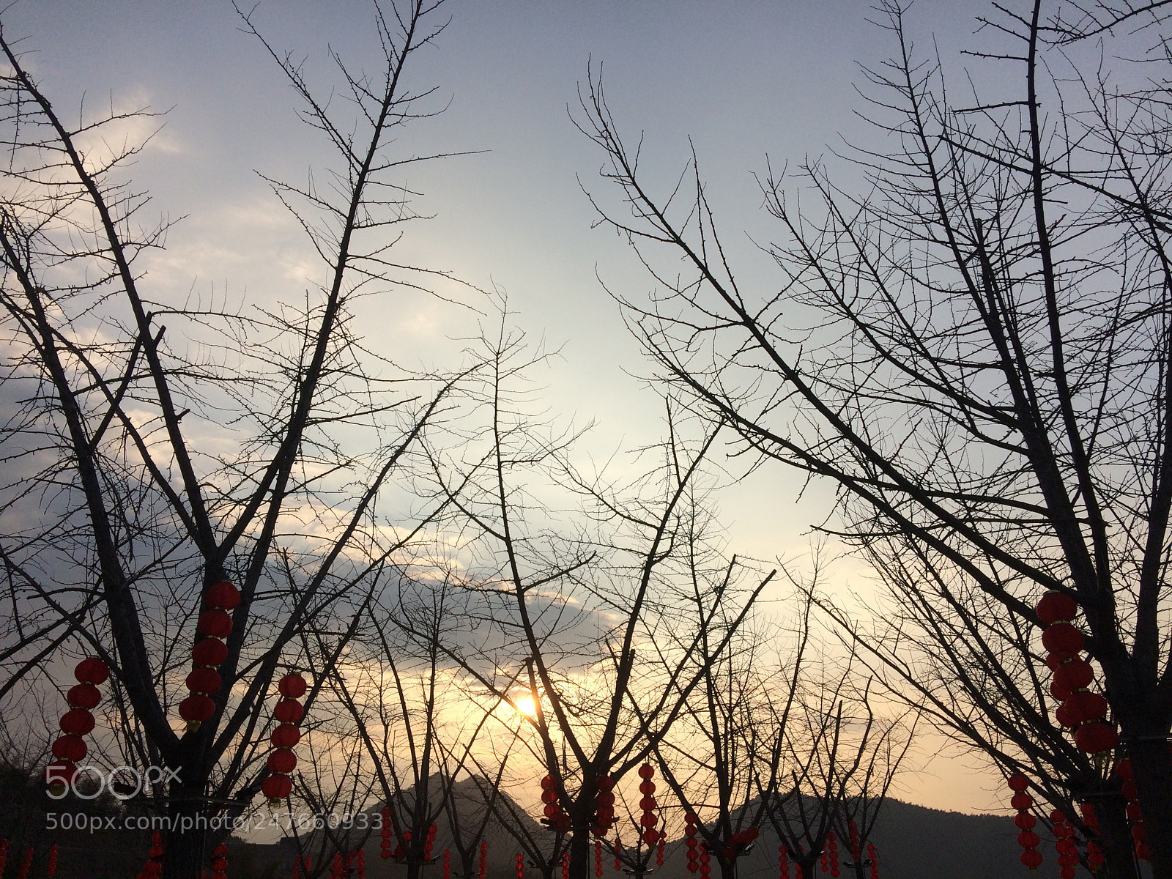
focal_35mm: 29
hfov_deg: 61.7
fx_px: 982
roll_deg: -0.4
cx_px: 586
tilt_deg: +24.5
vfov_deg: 48.2
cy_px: 440
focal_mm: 4.15
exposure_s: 1/3731
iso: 32
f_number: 2.2
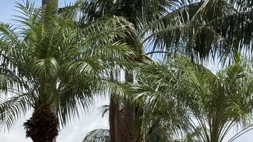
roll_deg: -0.4
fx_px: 1107
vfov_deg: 7.2
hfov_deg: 12.5
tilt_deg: +5.1
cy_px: 243
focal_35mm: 165
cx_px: -99
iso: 64
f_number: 1.78
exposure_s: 1/4587
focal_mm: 6.76
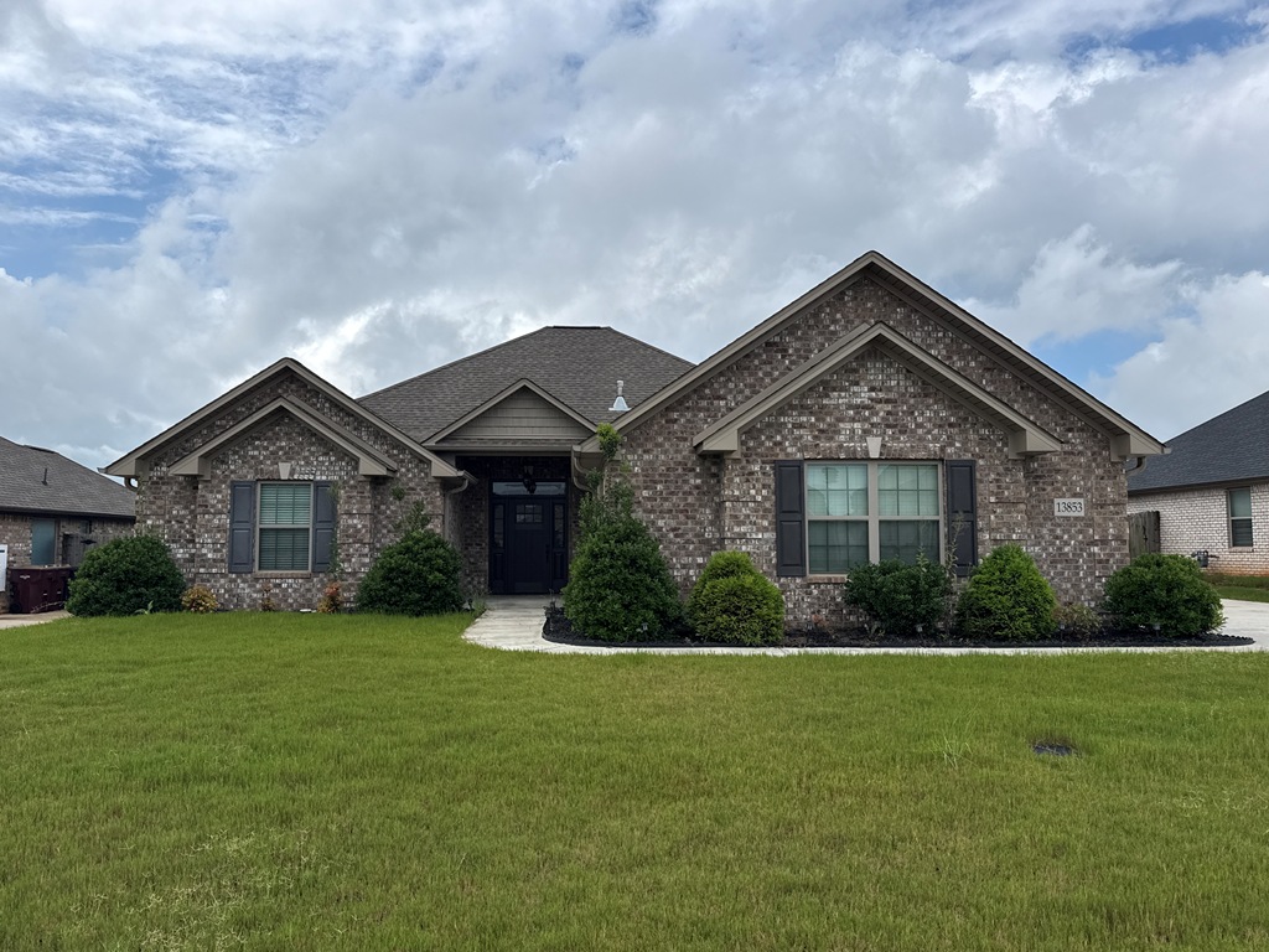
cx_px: 634
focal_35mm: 24
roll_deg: -1.9
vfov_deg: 56.8
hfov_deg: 71.6
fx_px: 880
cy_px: 476
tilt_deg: +3.5
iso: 80
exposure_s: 1/5319
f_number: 1.78
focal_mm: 6.76
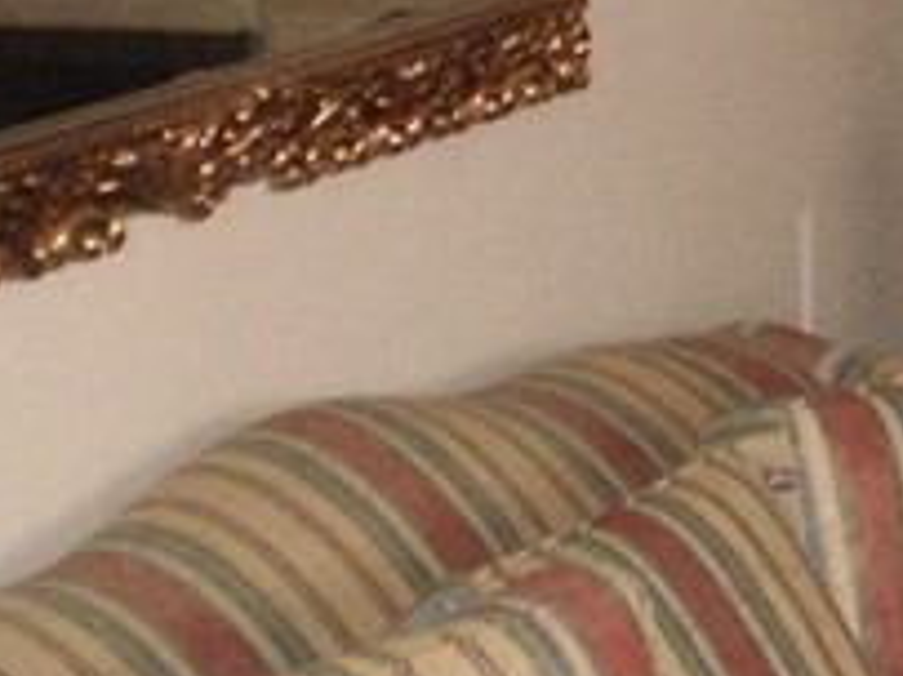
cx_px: 1339
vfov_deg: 8.1
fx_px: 4745
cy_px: 18
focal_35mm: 182
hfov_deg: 10.5
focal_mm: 6.3
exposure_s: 1/30
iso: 250
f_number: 3.1
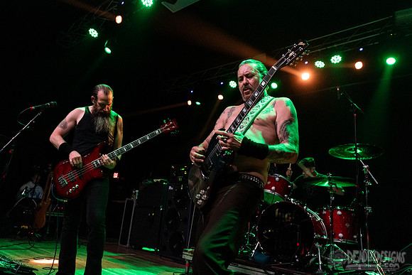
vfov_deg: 47.1
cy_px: 131
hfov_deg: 66.2
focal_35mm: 28
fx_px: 315
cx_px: 190
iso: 2500
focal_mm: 24
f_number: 3.2
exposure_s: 1/125
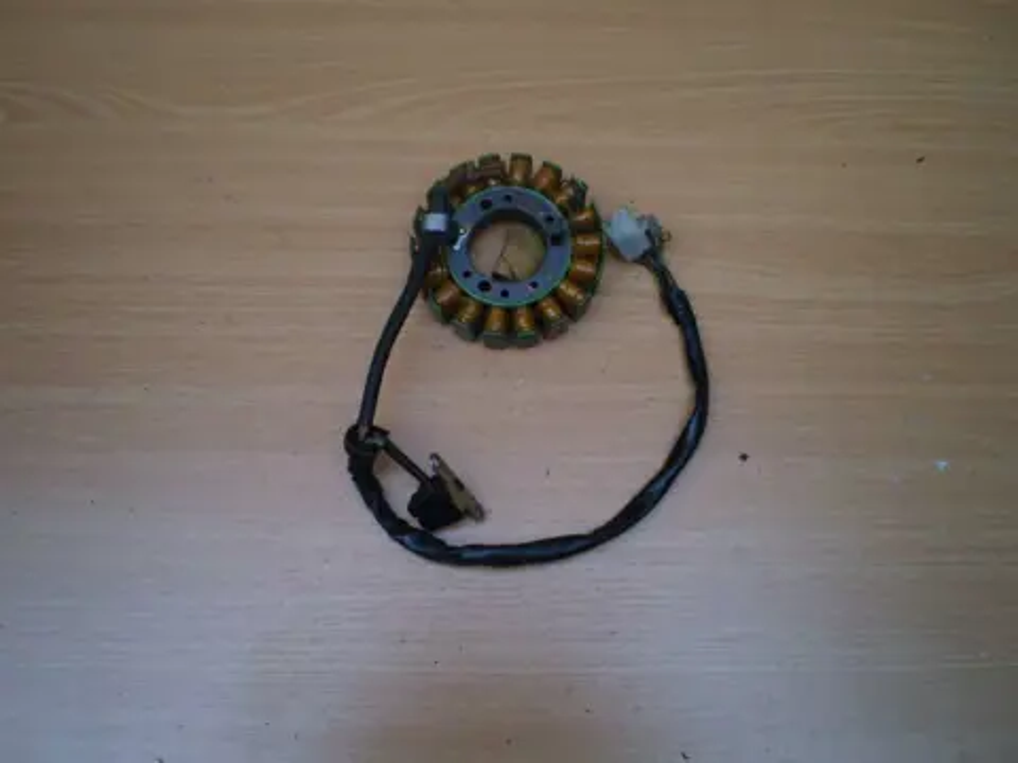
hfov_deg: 51.4
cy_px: 382
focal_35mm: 36
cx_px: 509
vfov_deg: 39.7
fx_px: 1059
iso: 100
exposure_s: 1/30
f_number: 3.1
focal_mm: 6.3
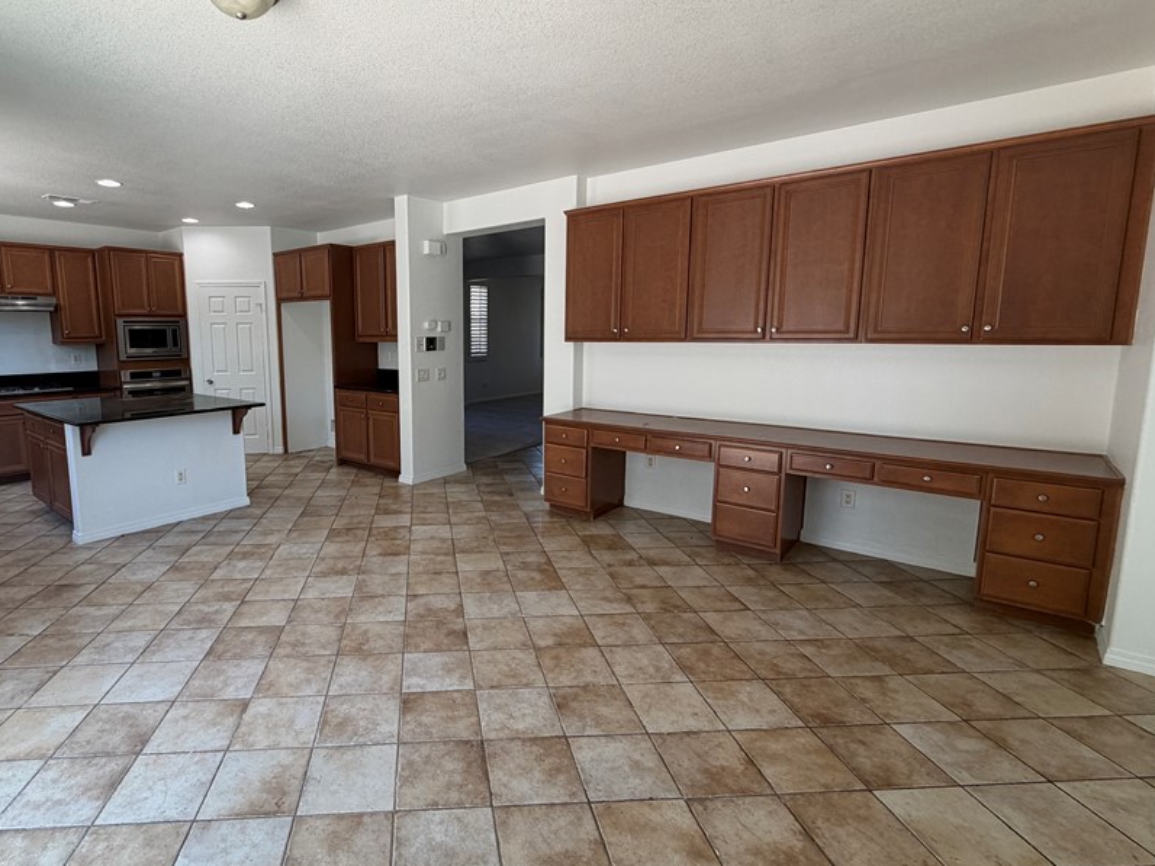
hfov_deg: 86.5
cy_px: 412
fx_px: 601
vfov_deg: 71.6
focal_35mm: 18
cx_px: 456
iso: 100
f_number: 2.2
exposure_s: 1/120
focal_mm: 2.22
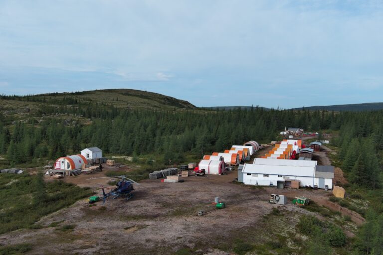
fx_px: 309
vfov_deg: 45.0
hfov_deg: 63.7
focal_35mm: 29
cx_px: 192
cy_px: 128
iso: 100
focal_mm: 10.57
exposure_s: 1/1560
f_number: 2.8
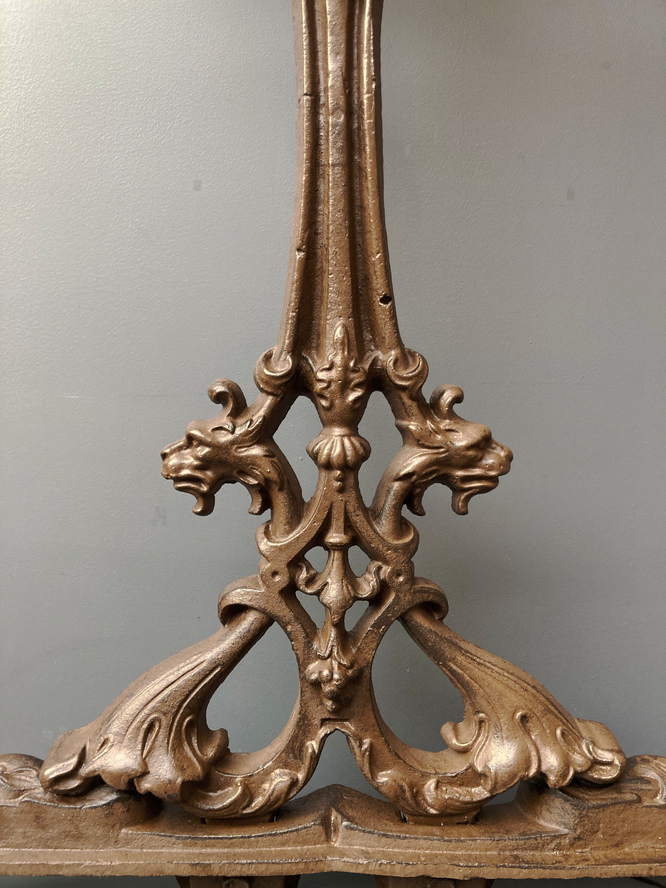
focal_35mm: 28
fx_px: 718
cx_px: 333
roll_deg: -0.3
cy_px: 444
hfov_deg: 49.7
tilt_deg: -0.6
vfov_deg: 63.4
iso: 80
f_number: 1.8
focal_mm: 3.99
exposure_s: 1/60
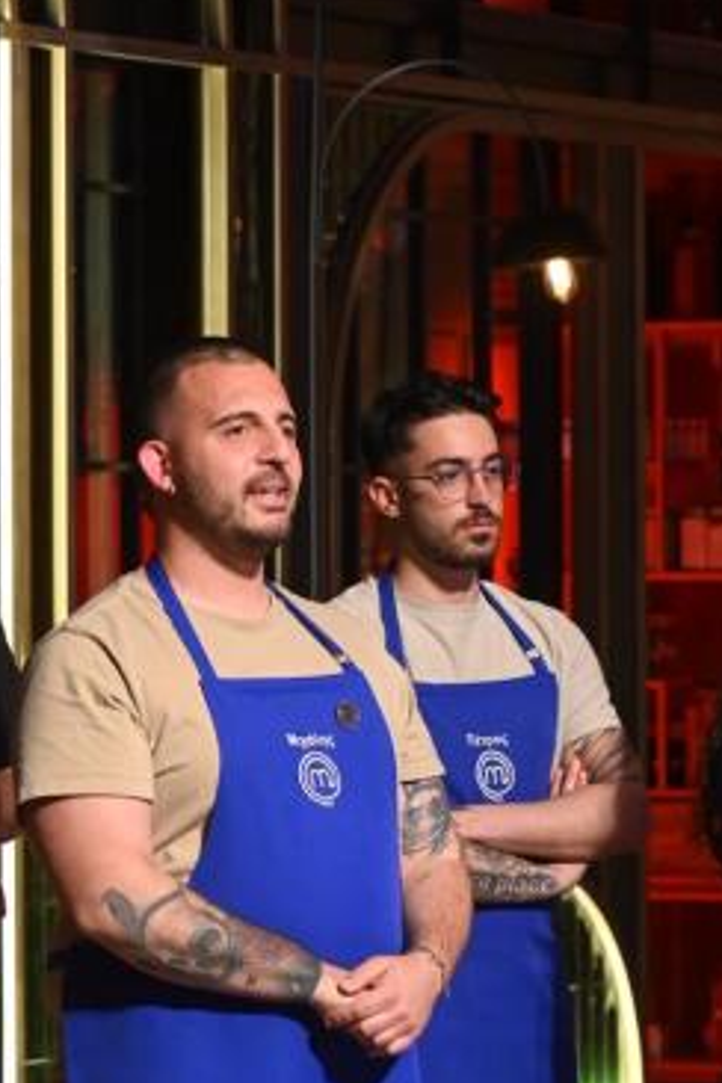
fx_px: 6678
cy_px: 784
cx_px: 485
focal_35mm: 222
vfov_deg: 9.3
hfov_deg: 6.2
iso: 3200
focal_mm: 82
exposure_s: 1/80
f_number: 5
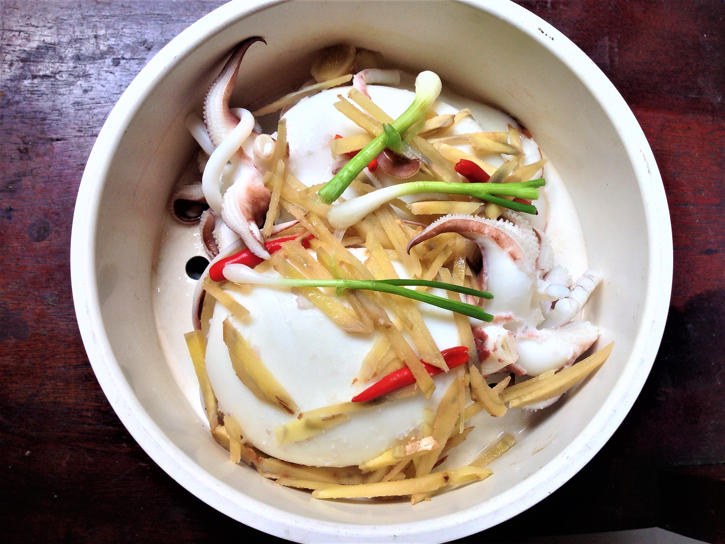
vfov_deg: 42.9
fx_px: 691
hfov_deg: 55.4
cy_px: 272
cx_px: 362
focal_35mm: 33
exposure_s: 1/144
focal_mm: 4.12
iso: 50
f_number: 2.4
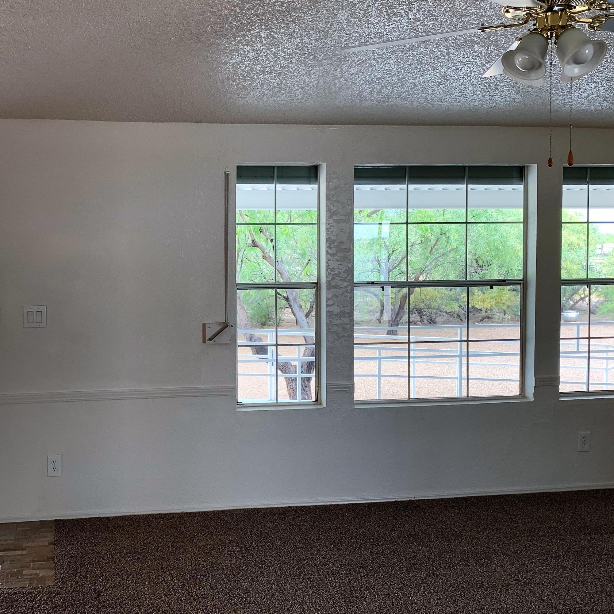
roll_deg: +0.4
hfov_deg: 40.3
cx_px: 194
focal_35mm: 41
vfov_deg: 40.9
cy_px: 273
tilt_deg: -1.7
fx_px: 823
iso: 64
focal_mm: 4.25
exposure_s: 1/120
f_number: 1.8
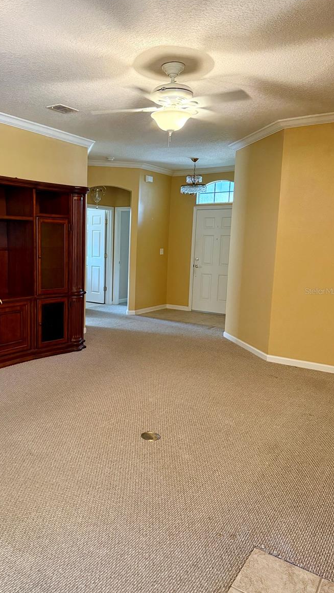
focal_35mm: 27
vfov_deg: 69.8
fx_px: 425
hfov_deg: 42.3
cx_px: 111
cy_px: 291
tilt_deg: -7.5
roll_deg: -1.4
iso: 640
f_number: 1.78
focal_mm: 6.76
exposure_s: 1/60
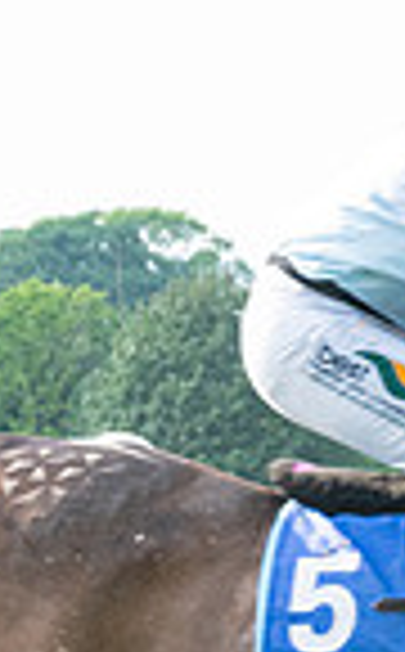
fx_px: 8555
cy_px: 637
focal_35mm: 482
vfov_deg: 4.4
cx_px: 873
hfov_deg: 2.7
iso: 400
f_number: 5
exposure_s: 1/1000
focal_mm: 70
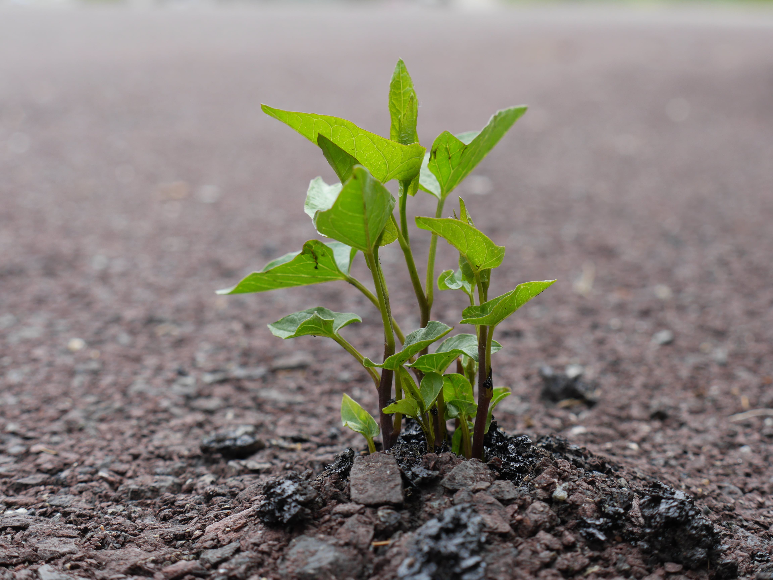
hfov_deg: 28.6
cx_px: 386
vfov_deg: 21.6
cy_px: 290
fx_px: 1518
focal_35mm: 68
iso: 200
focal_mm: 34
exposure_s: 1/125
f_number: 6.3
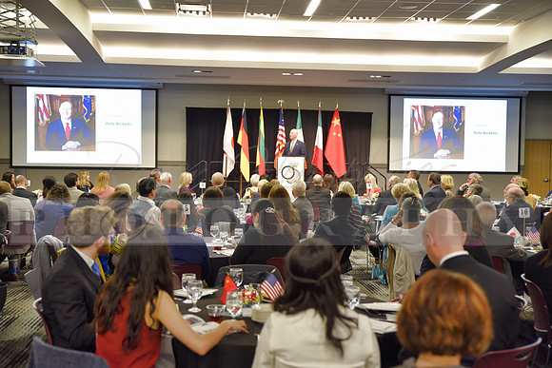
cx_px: 276
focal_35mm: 46
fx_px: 705
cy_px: 184
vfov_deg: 29.3
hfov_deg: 42.7
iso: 1000
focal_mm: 46
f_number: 2.8
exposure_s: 1/40
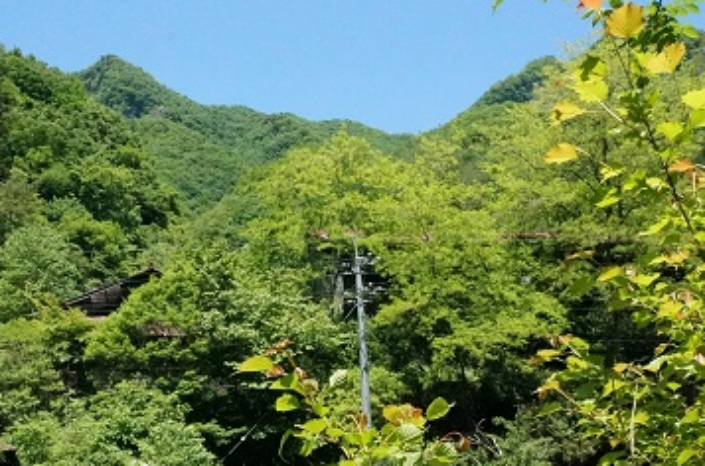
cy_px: 298
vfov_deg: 33.1
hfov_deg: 48.3
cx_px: 276
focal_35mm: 40
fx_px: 780
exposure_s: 1/4000
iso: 12800
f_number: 18
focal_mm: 19.8
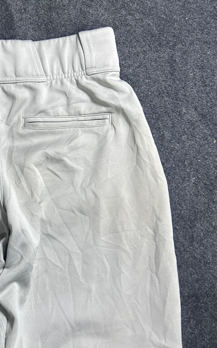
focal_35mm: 46
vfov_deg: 43.5
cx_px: 5
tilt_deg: -62.3
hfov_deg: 26.6
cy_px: 181
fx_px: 435
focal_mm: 5.7
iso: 160
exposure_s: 1/50
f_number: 1.5
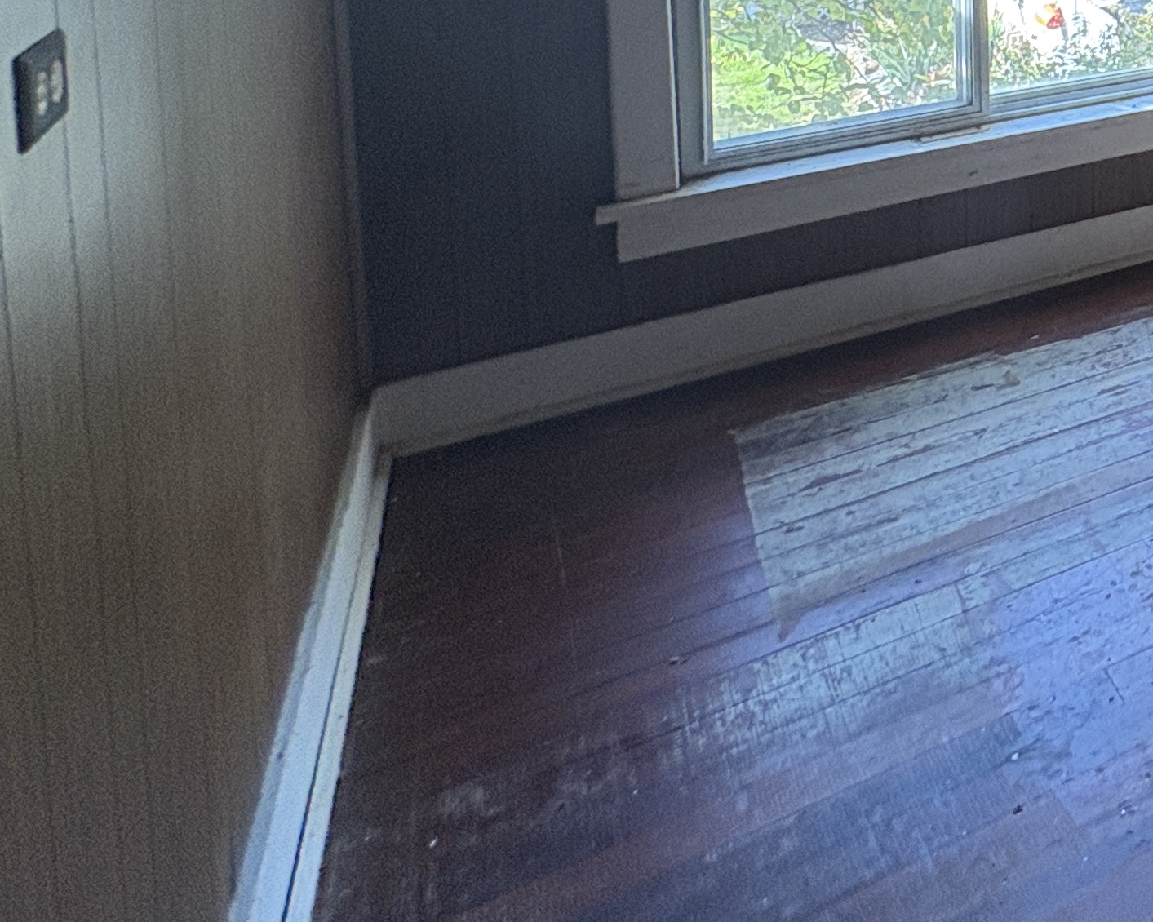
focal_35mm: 39
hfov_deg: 33.1
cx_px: 1533
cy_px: -210
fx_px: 1331
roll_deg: -3.3
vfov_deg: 31.4
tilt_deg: -5.0
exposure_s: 1/120
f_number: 2.2
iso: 125
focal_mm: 2.22
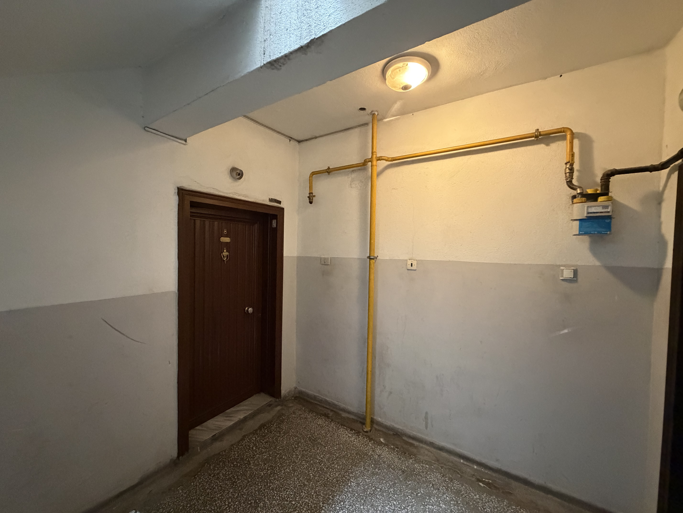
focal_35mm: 14
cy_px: 256
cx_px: 342
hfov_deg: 102.1
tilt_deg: -1.9
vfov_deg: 85.7
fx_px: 276
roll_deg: -1.3
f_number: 2.2
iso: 1000
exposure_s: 1/50
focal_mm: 2.22
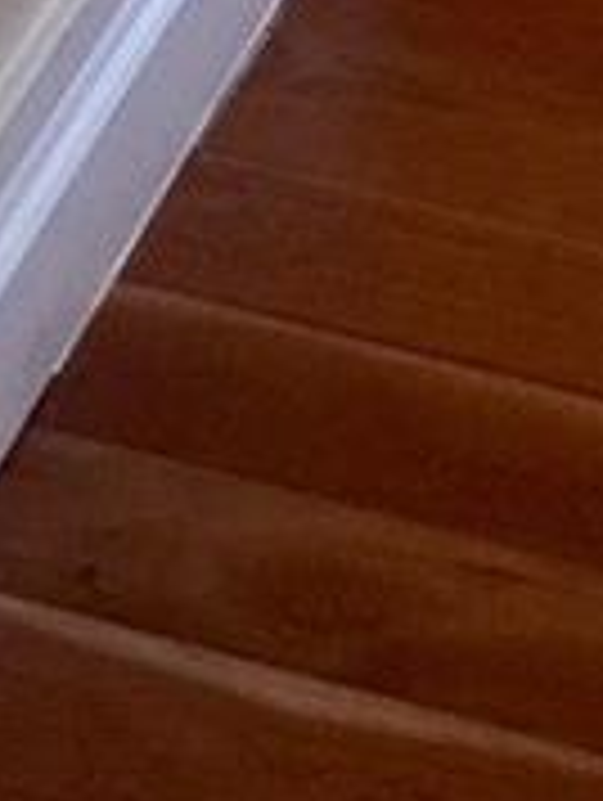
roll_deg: -2.6
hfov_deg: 7.6
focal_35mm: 195
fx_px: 4518
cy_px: -1854
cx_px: 356
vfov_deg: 8.1
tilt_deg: -9.5
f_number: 2.2
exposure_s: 1/15
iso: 100
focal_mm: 4.15
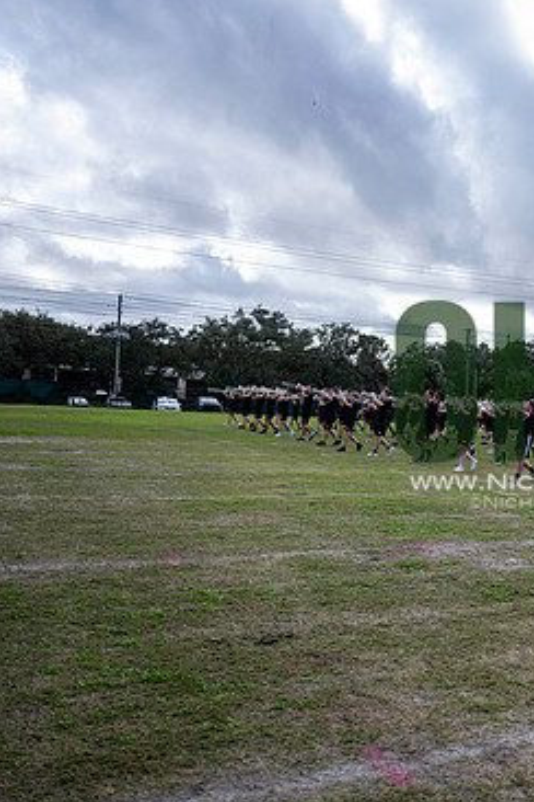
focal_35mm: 38
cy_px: 404
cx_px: 560
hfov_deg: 31.8
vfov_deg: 50.7
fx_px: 845
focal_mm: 24
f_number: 2.8
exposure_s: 1/1250
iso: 125
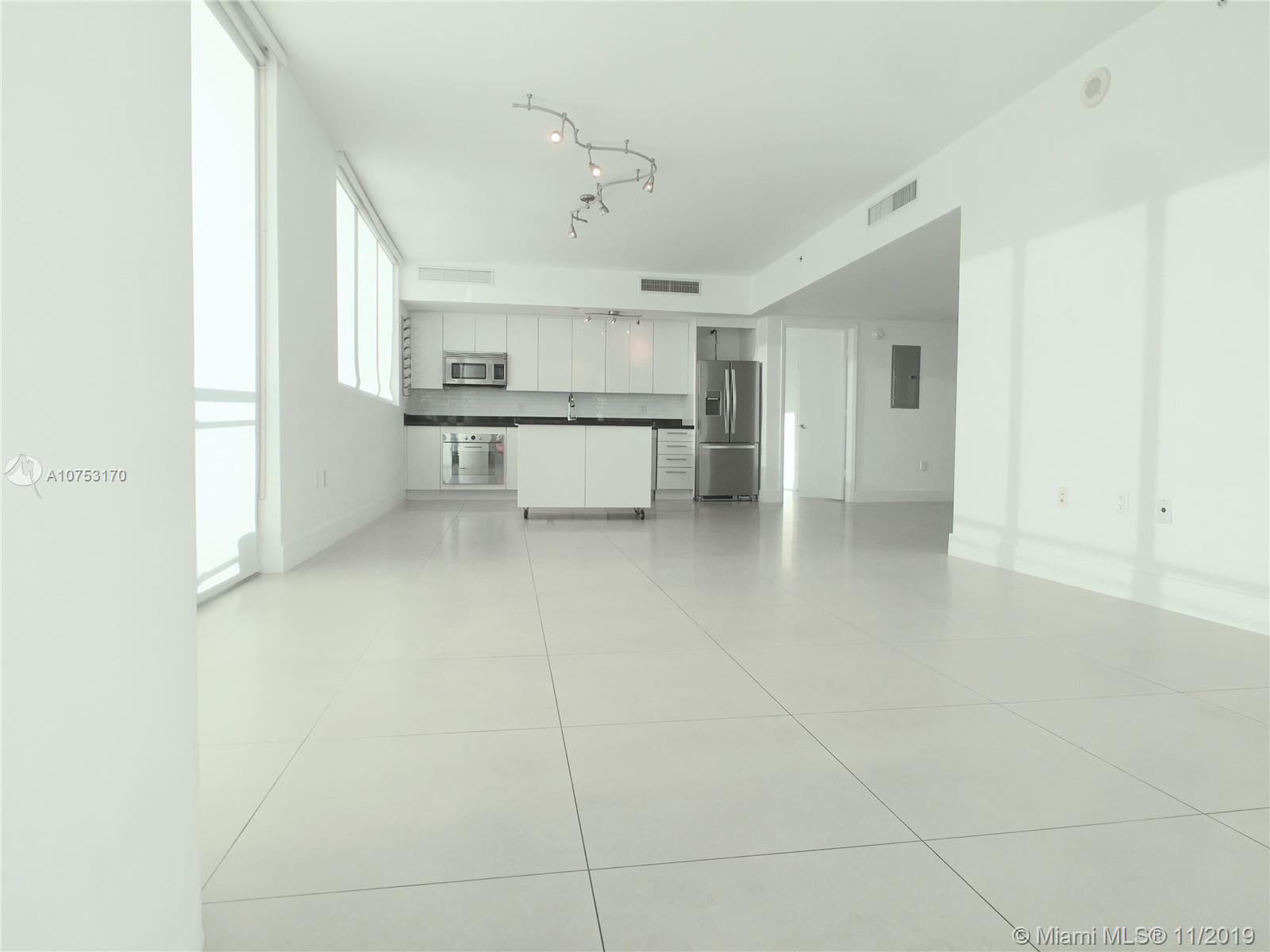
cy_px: 476
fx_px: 1064
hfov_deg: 61.7
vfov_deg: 48.2
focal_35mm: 29
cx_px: 635
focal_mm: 4.15
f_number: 2.2
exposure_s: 1/439
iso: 25
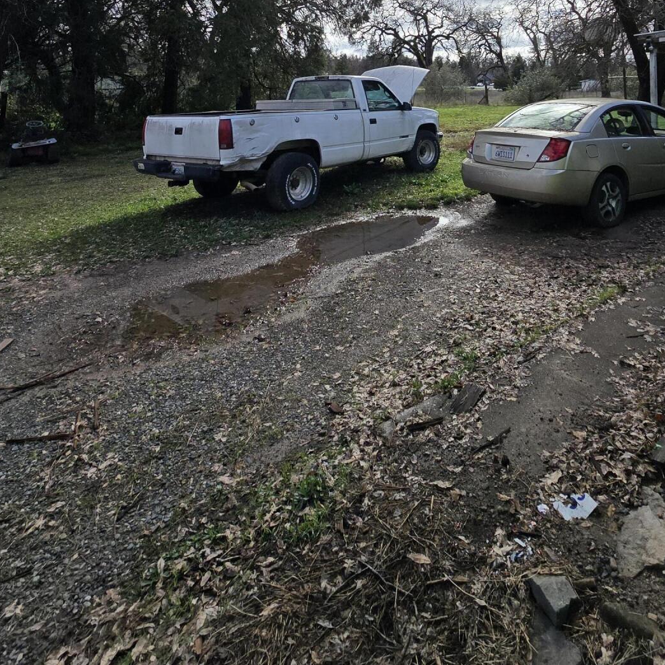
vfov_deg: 58.1
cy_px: 50
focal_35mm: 22
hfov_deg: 68.9
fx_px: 478
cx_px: 402
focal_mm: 2.2
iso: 50
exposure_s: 1/3084
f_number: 2.2
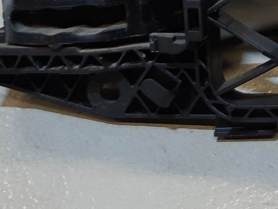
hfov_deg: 22.6
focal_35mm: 79
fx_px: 635
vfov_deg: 18.3
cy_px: 15
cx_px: 341
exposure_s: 1/50
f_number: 1.7
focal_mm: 3.93
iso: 40
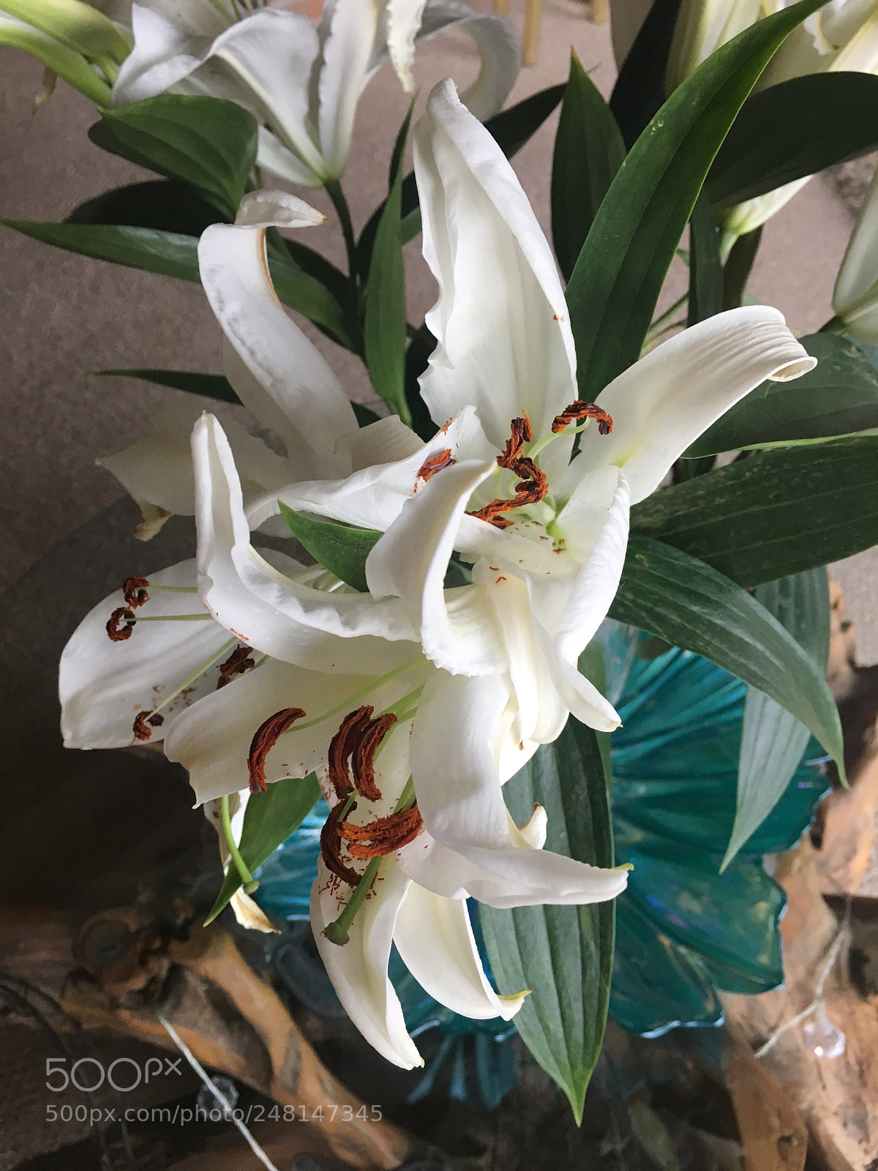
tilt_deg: -51.0
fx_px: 981
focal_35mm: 29
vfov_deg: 61.7
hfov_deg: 48.2
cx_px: 439
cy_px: 586
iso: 50
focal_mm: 4.15
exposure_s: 1/33
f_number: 2.2
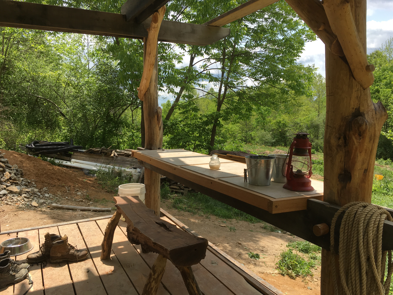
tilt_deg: -5.8
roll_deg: -0.3
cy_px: 148
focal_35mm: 29
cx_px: 196
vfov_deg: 48.2
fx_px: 329
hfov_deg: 61.7
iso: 25
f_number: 2.2
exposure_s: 1/1040
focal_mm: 4.15
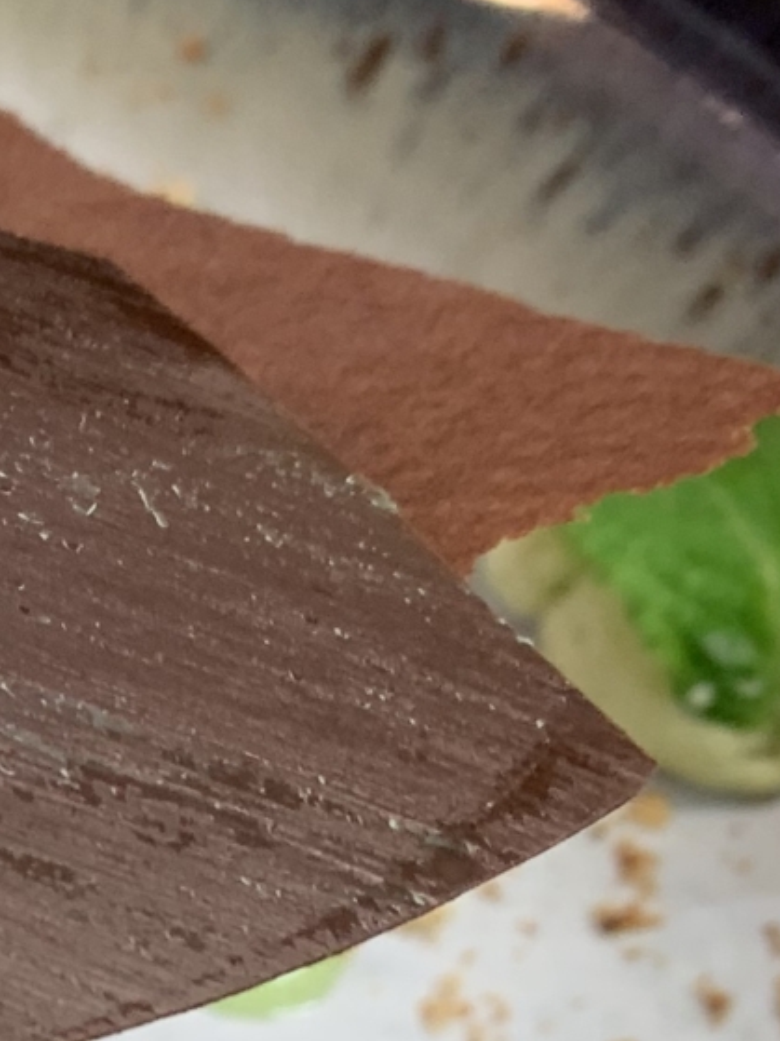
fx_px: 3577
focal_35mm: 119
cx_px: -711
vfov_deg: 15.7
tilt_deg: -63.2
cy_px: 1387
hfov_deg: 11.4
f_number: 1.8
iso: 64
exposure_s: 1/50
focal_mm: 4.25
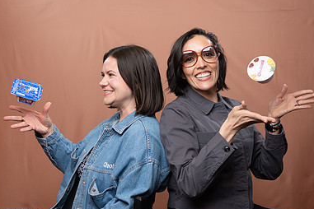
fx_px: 558
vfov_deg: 21.2
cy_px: 124
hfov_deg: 31.4
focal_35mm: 64
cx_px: 151
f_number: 4
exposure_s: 1/160
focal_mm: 42
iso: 320
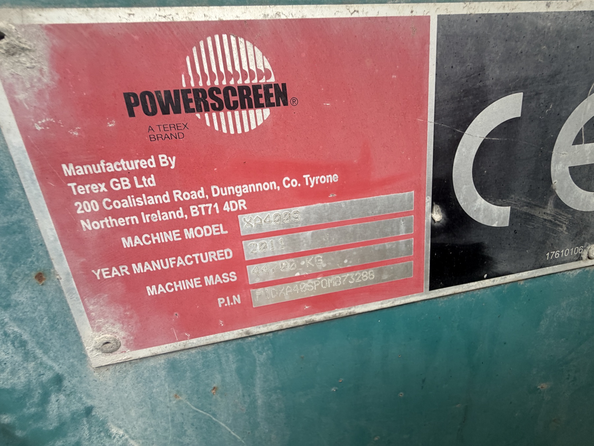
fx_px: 240
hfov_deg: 102.1
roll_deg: +4.0
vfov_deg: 85.7
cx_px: 297
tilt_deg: -14.5
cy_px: 223
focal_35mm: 14
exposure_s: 1/121
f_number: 2.2
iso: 125
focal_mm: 2.22
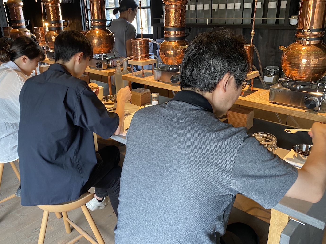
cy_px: 107
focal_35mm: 30
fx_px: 283
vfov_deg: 46.7
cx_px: 140
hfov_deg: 59.7
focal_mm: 4.25
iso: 125
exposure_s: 1/50
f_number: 1.8
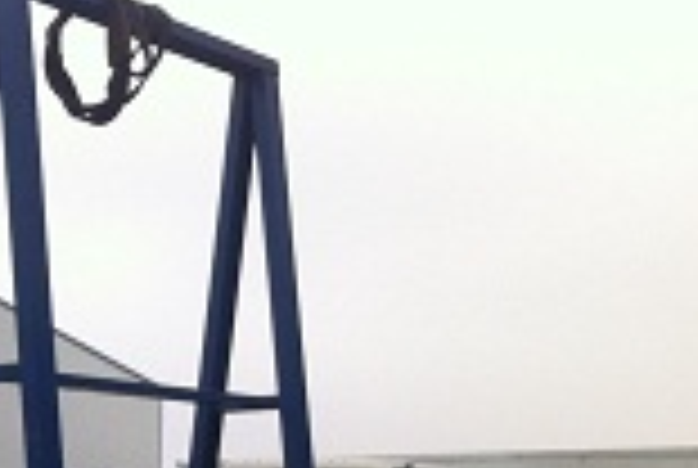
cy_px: 673
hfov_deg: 15.8
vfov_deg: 11.3
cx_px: -405
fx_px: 2273
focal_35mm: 117
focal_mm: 3.85
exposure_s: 1/580
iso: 80
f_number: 2.8
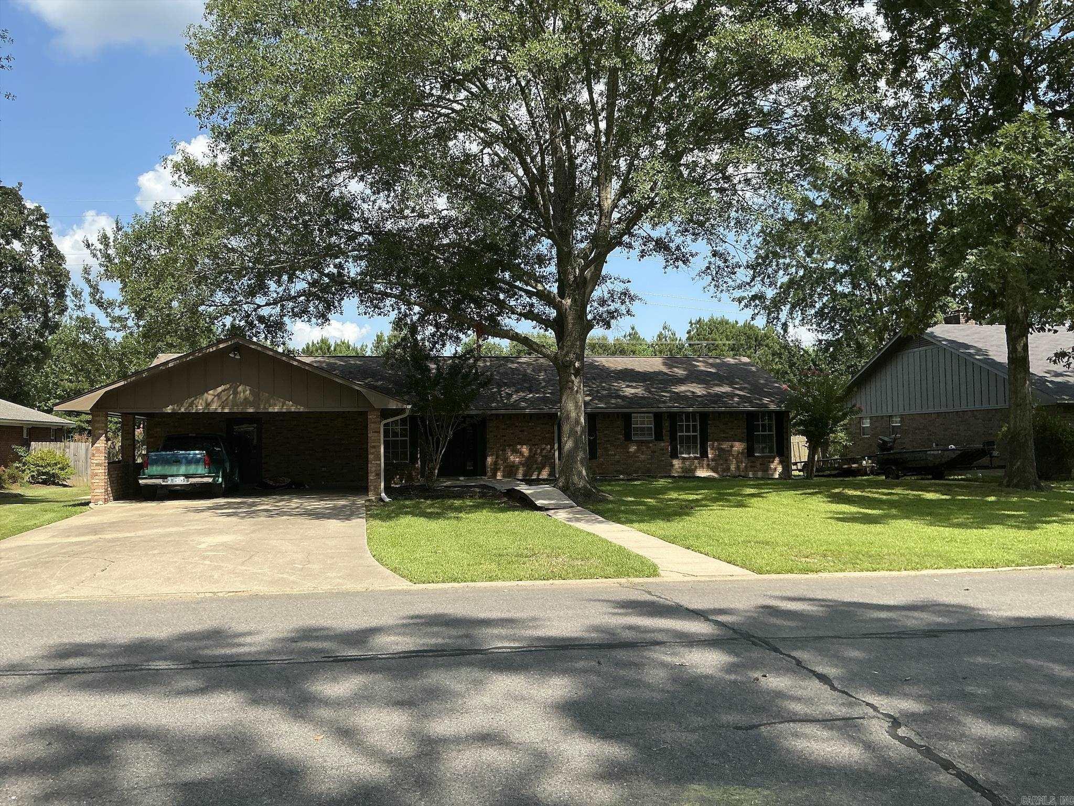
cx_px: 537
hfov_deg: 63.4
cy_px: 403
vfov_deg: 49.7
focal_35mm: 28
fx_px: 869
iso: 25
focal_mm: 3
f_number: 1.8
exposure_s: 1/1848
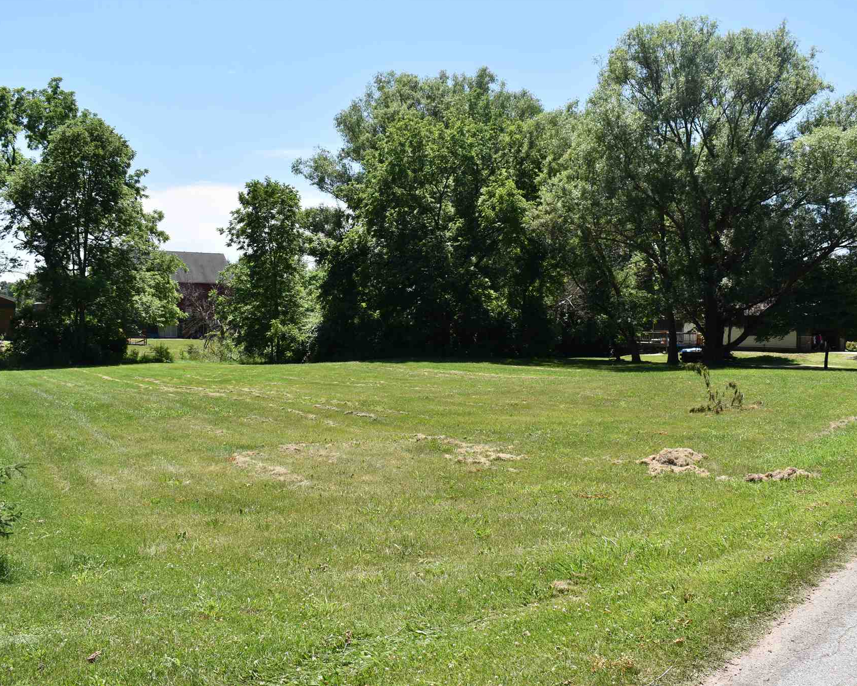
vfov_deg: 43.4
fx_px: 862
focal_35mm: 34
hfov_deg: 52.8
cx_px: 417
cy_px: 341
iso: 100
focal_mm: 20
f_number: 8
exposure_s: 1/250
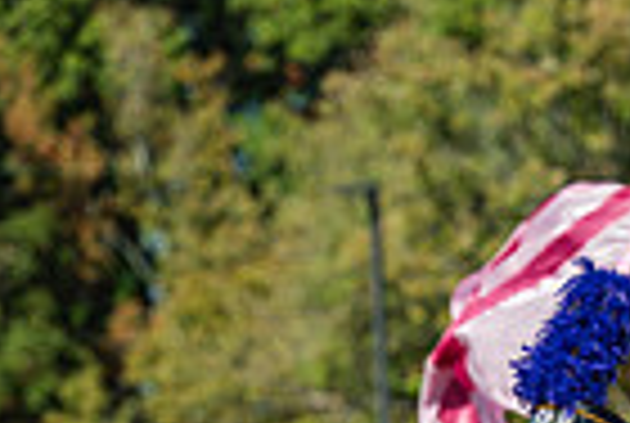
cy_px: 862
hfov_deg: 4.3
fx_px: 8330
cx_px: 396
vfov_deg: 2.9
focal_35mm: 475
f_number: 3.2
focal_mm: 115
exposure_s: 1/1600
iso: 80
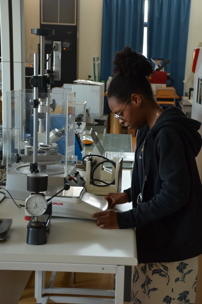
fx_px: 533
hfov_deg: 21.5
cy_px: 152
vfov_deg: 32.0
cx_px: 101
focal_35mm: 63
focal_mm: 42
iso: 800
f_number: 4.5
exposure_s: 1/50
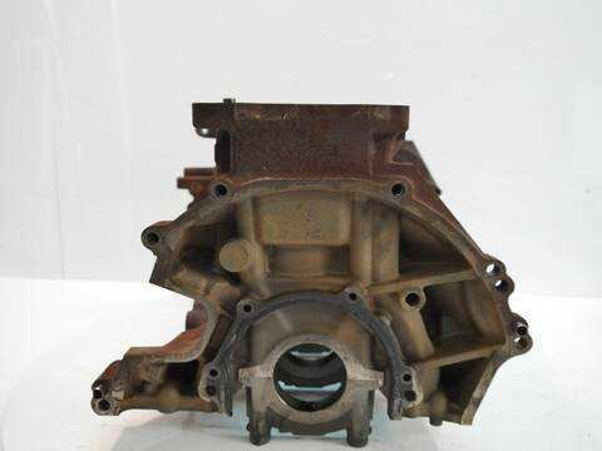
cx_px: 301
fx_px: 522
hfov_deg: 60.0
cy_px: 226
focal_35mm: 30
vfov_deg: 46.8
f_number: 3.6
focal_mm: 15
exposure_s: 1/125
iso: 1000
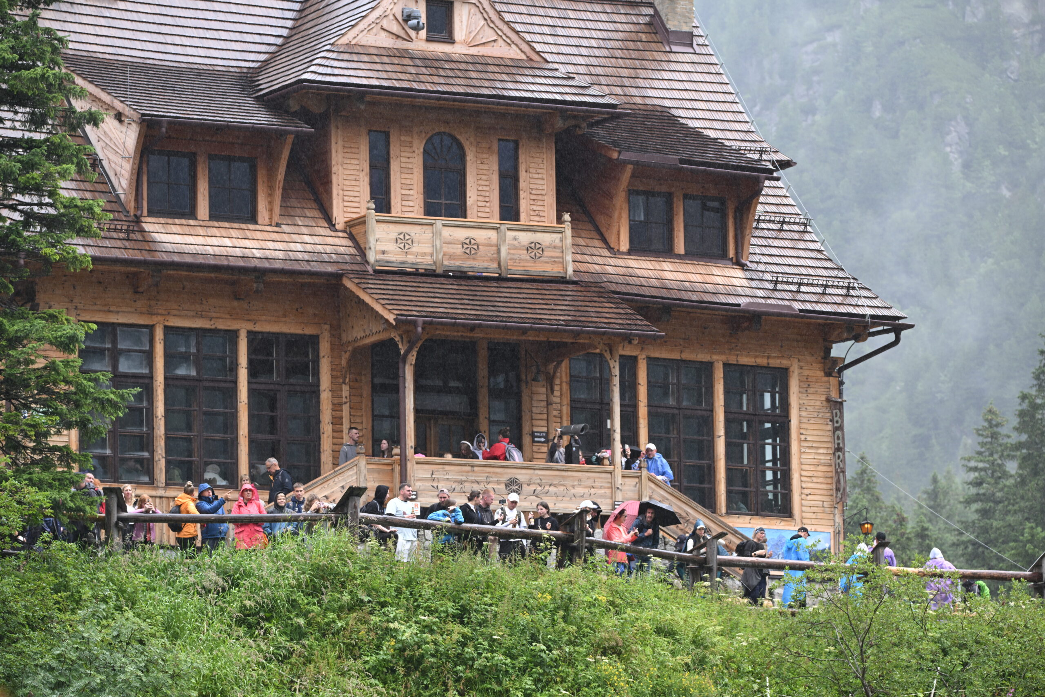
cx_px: 522
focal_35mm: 180
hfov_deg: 11.4
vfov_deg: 7.6
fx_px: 5225
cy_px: 348
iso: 180
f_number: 5.6
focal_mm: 180
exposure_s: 1/200
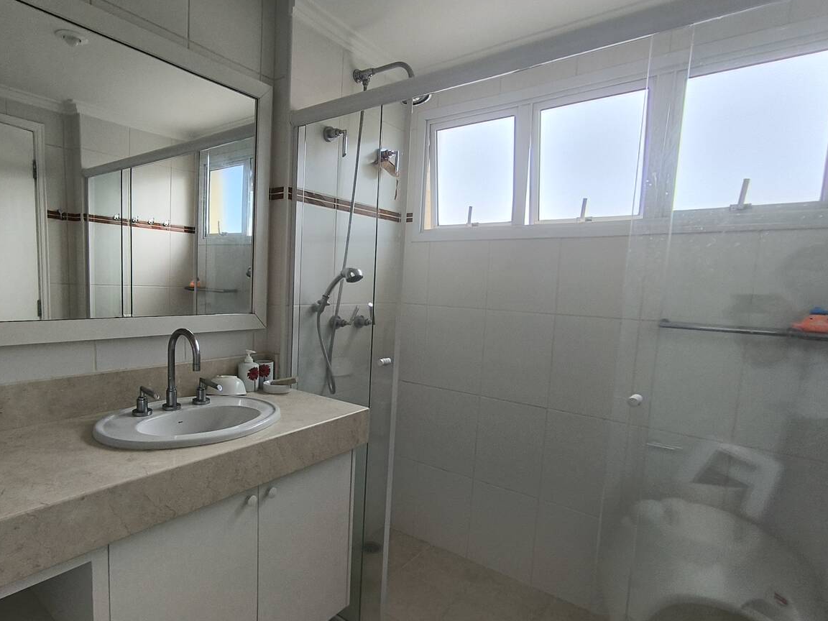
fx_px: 478
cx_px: 338
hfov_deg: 80.9
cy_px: 325
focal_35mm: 20
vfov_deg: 65.9
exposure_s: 1/306
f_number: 2.2
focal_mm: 1.65
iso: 50
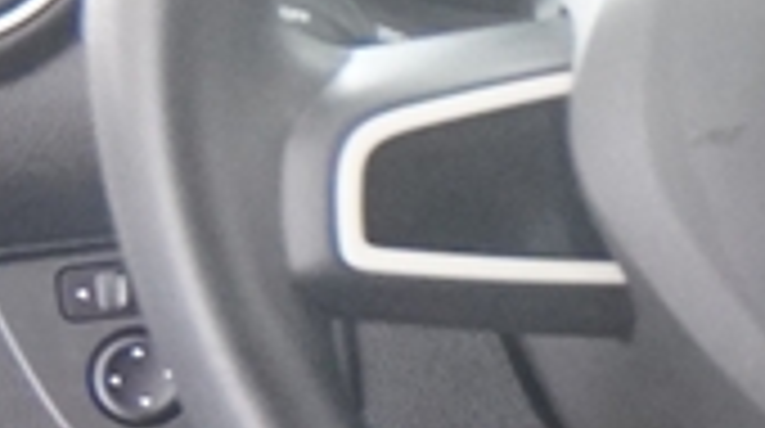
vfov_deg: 7.4
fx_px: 3264
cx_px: 1922
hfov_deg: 11.0
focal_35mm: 161
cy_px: 583
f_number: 2.8
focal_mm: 17
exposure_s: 1/160
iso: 3200
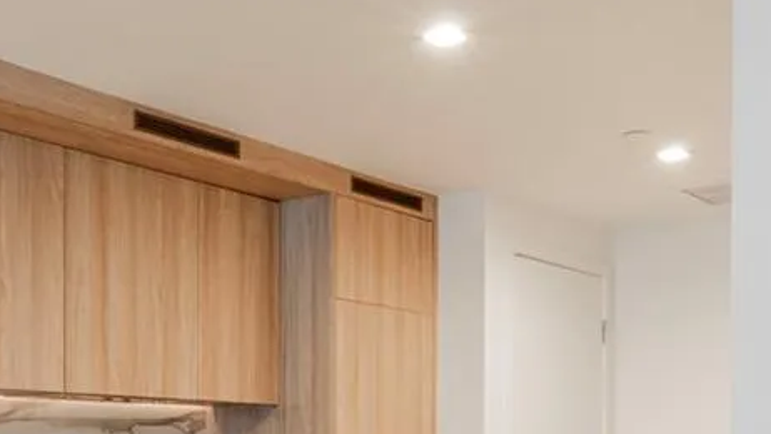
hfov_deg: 34.8
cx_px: 300
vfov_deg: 19.2
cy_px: 484
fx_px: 1223
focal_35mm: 60
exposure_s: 1/2.5
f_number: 8
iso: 400
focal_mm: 11
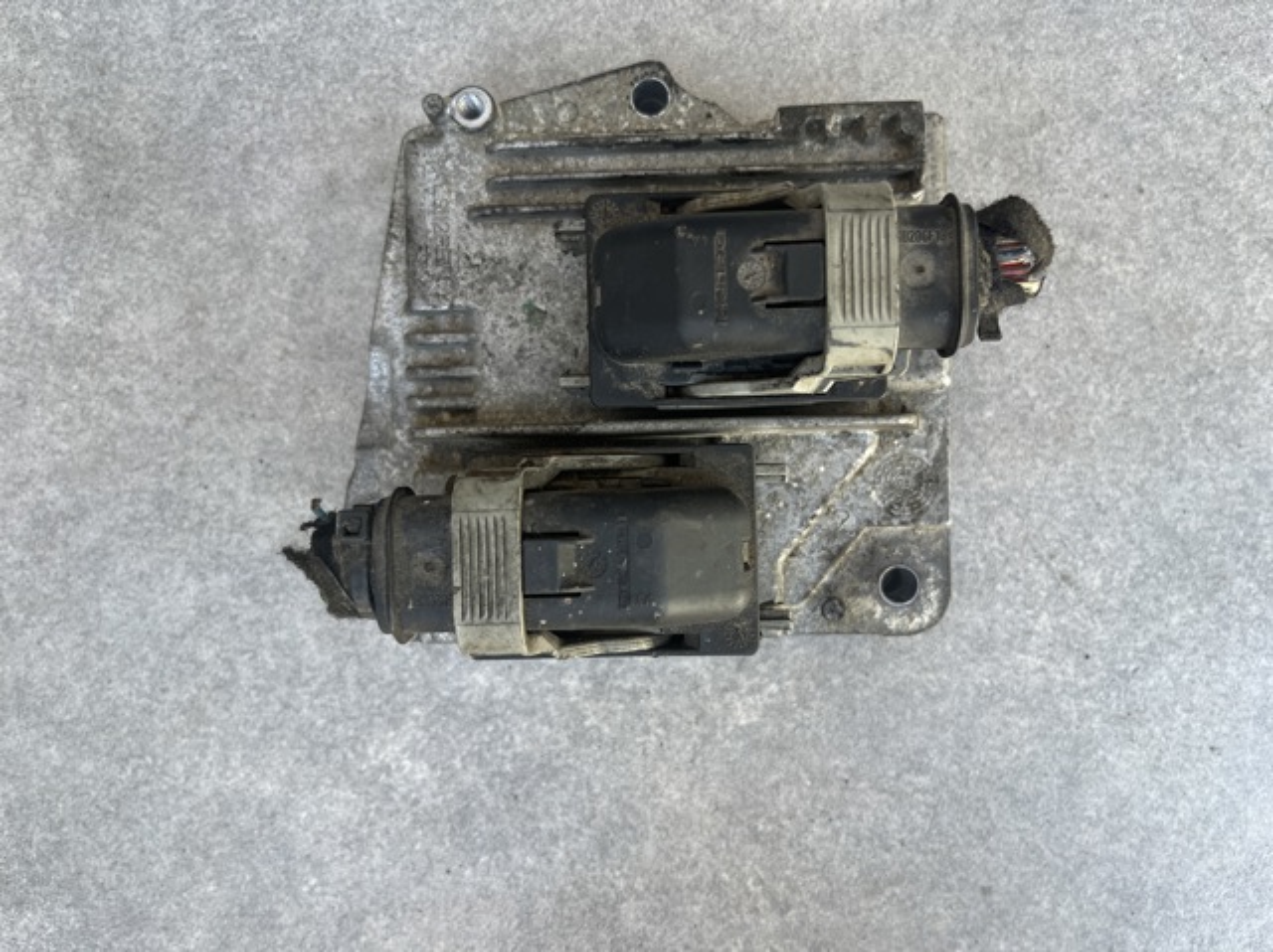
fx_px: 955
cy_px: 476
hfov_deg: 67.3
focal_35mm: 26
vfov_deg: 53.0
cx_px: 636
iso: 50
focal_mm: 5.1
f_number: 1.6
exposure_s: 1/122
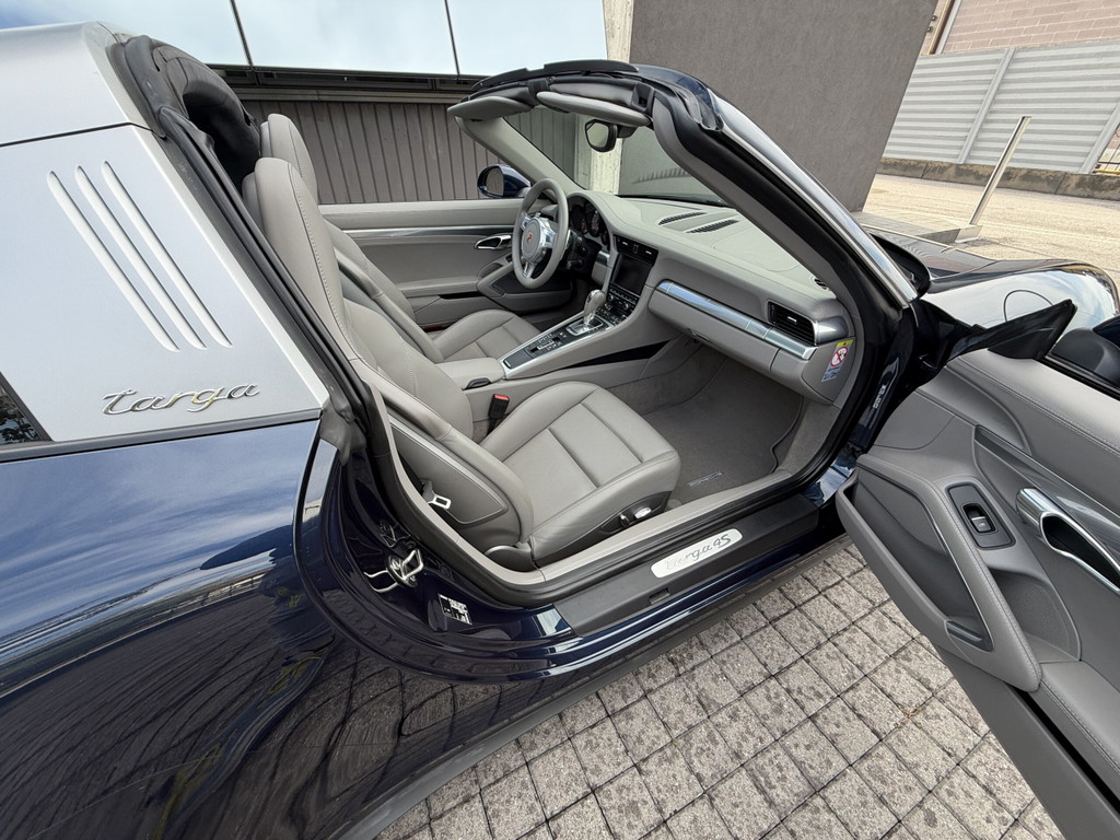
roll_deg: -1.7
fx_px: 453
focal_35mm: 14
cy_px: 420
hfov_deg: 102.1
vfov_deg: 85.7
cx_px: 560
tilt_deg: -34.3
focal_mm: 2.22
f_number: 2.2
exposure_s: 1/154
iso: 40
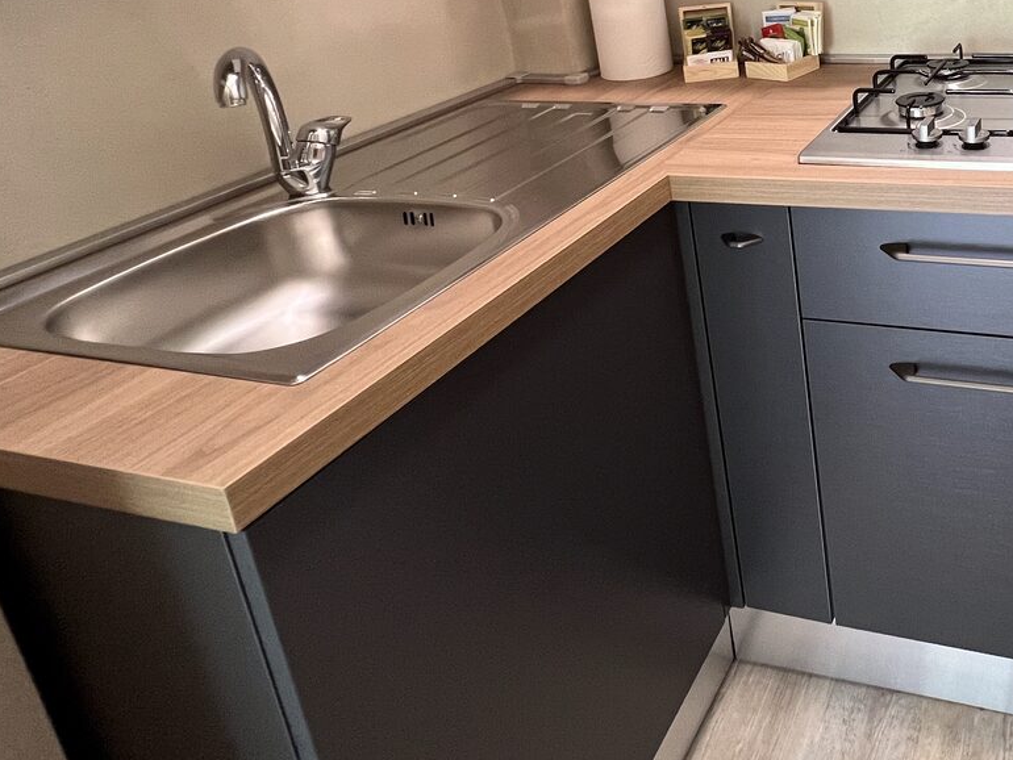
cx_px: 920
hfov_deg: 56.1
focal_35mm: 27
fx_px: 790
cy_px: 76
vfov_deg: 46.4
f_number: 1.8
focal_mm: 1.57
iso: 250
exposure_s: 1/50
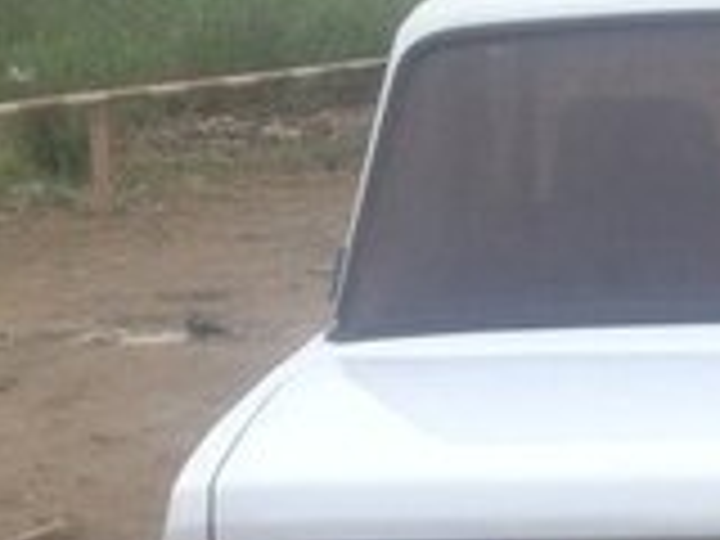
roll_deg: -1.3
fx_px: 2829
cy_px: 857
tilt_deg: -18.1
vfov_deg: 10.5
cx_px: 819
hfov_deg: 14.1
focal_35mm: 136
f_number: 2.4
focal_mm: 4.12
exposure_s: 1/132
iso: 50
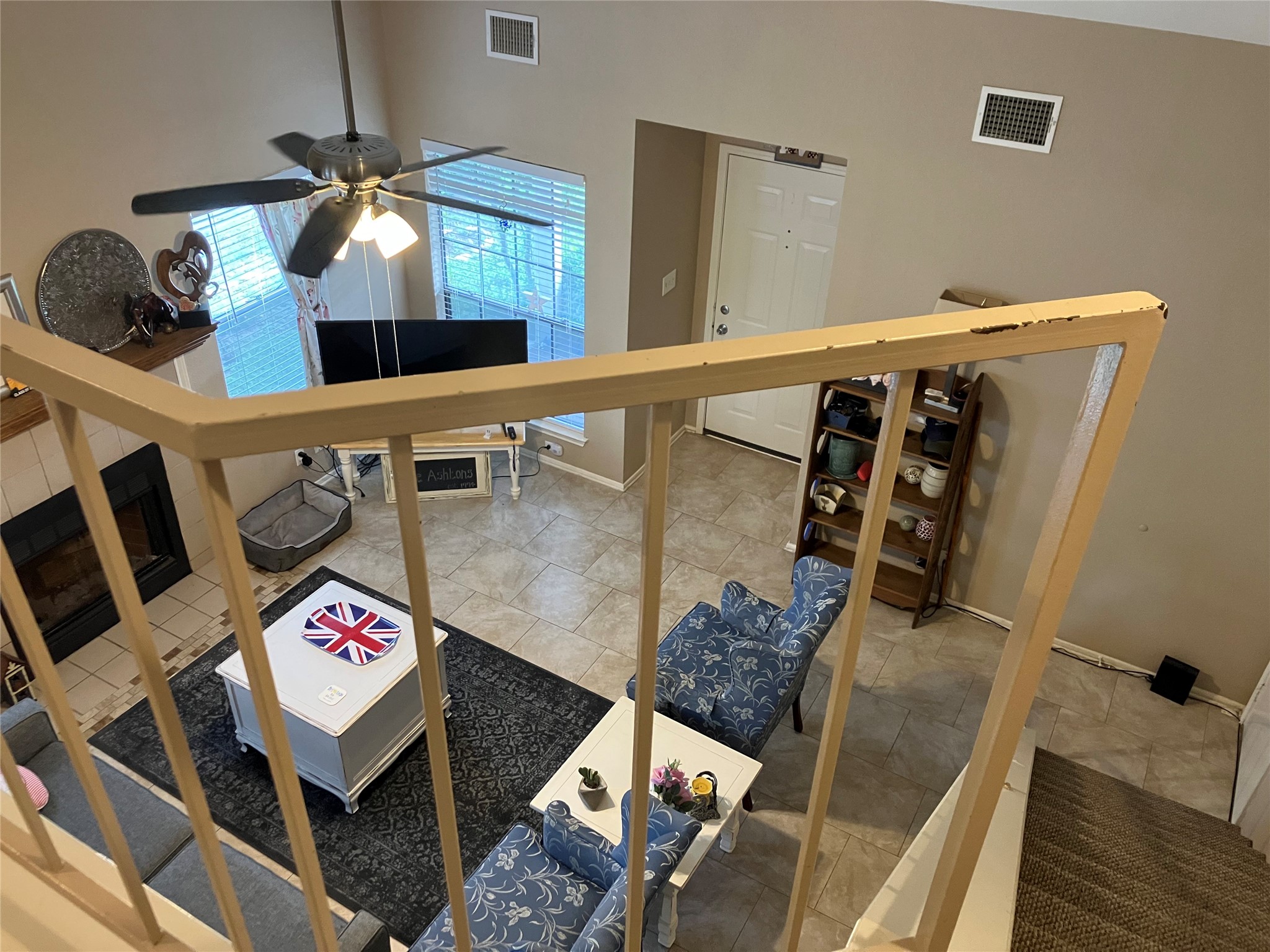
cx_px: 635
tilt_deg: -34.5
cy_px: 476
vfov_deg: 49.7
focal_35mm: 28
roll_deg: -0.8
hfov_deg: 63.4
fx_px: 1027
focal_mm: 3.99
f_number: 1.8
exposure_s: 1/40
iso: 250
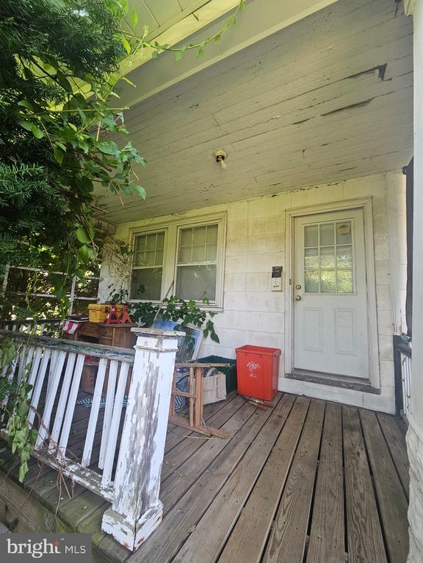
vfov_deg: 106.2
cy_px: 282
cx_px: 212
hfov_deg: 89.9
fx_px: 212
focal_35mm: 13
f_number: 2.2
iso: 80
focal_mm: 2.2
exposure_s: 1/120
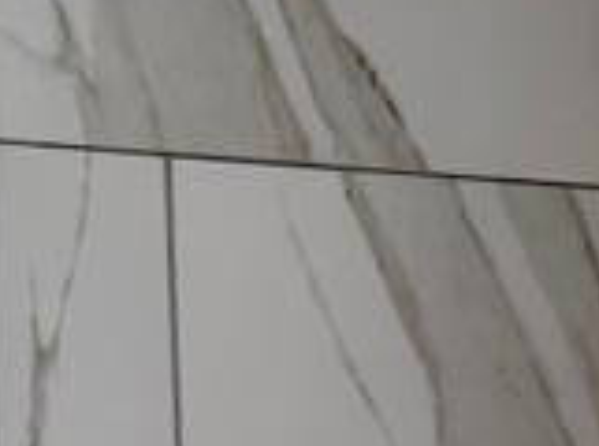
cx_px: 1086
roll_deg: +1.9
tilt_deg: -6.2
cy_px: 1379
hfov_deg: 11.9
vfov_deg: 8.1
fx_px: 2642
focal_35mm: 153
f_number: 1.78
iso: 125
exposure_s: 1/60
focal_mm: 6.76
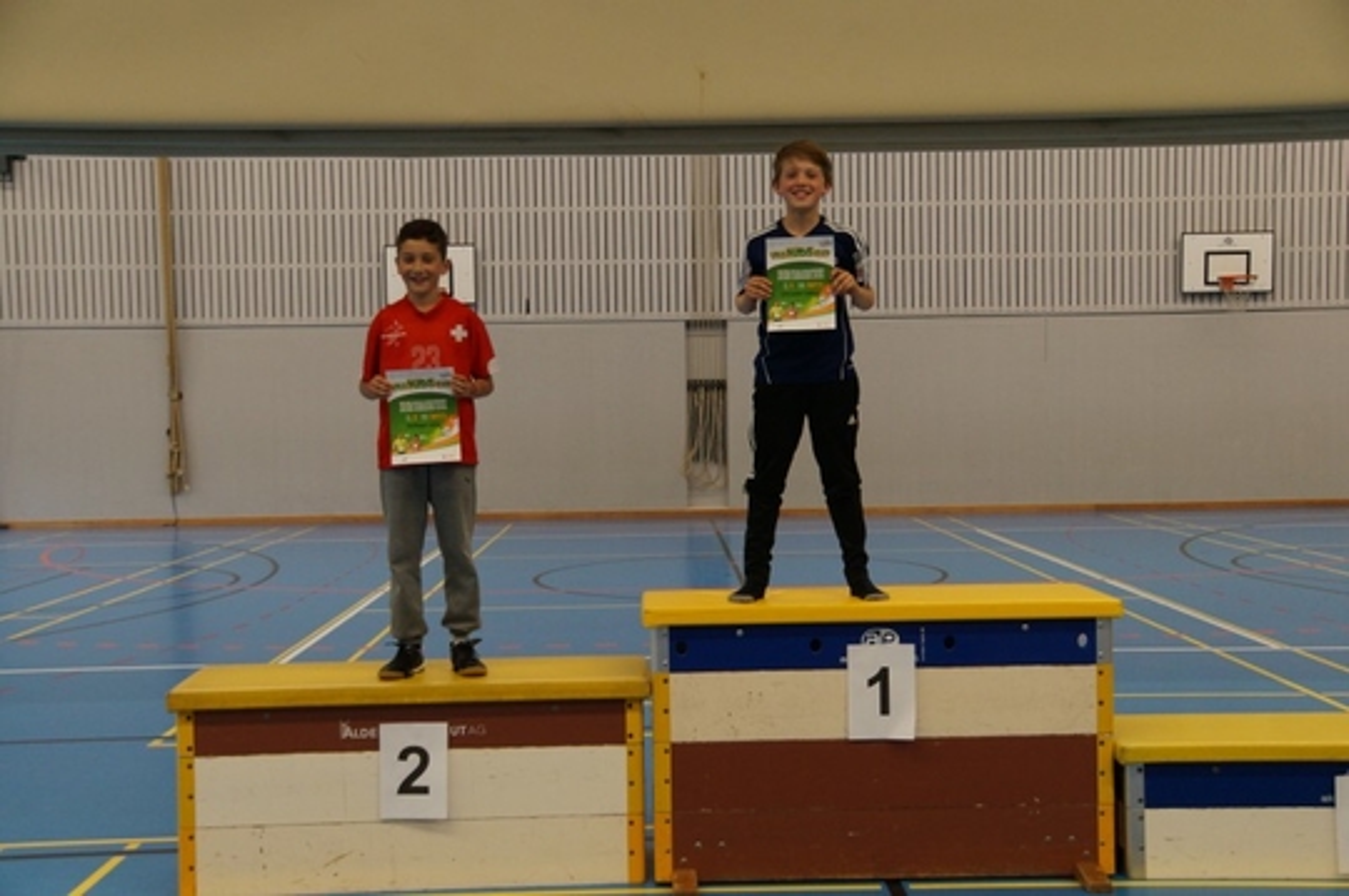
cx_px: 674
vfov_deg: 34.1
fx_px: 1460
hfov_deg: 49.6
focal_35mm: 39
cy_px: 448
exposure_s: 1/60
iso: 800
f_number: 4
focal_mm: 26
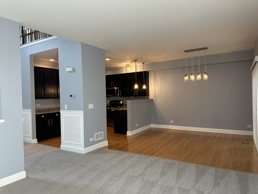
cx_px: 129
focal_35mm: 24
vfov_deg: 56.8
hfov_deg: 71.6
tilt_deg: -1.1
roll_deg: +1.1
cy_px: 97
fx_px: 179
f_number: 1.78
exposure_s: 1/120
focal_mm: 6.86
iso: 160
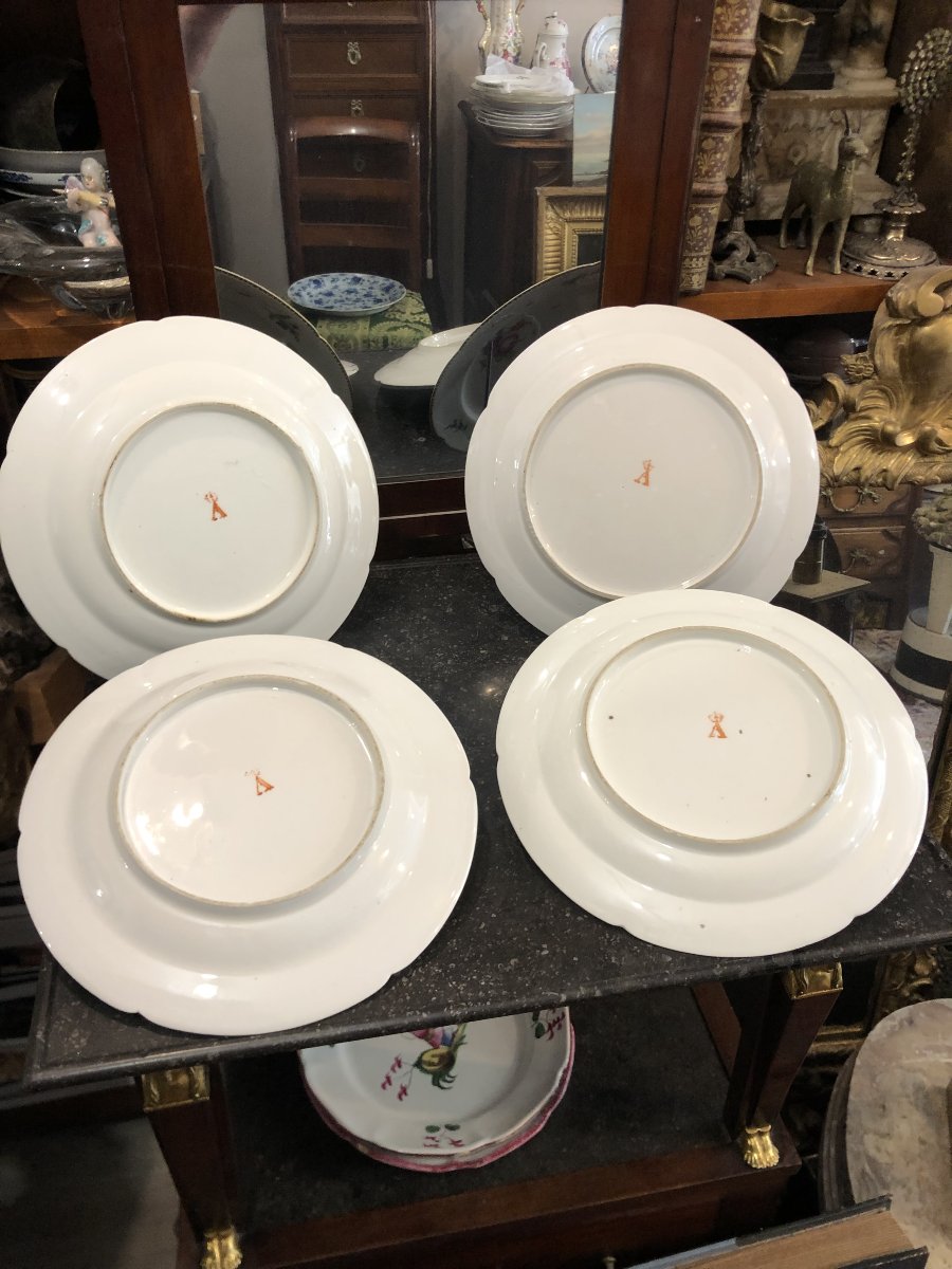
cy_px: 634
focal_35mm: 28
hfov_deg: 49.7
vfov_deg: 63.4
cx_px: 476
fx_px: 1027
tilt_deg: -35.5
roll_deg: +0.1
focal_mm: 4
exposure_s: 1/17
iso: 50
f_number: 1.8
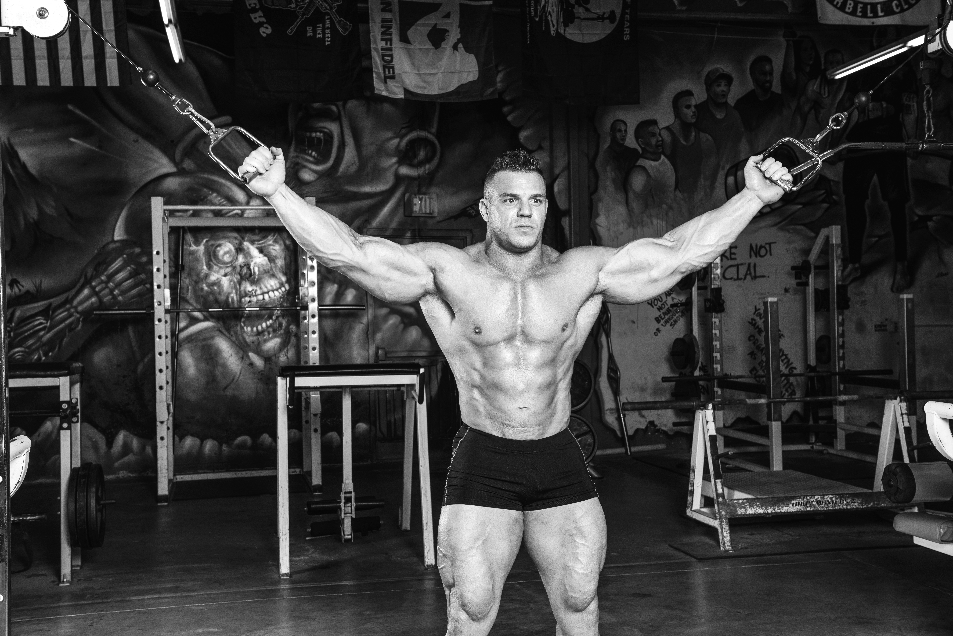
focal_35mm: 44
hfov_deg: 44.5
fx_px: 1165
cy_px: 318
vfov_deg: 30.5
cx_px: 476
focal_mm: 44
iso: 100
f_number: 6.3
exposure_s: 1/80
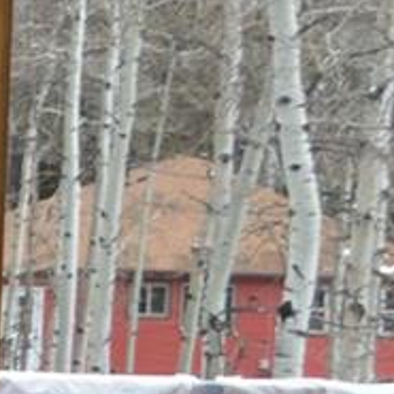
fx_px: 3412
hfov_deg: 6.0
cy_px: 176
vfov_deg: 6.6
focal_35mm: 265
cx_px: -850
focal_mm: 24
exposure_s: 1/160
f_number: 4
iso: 100
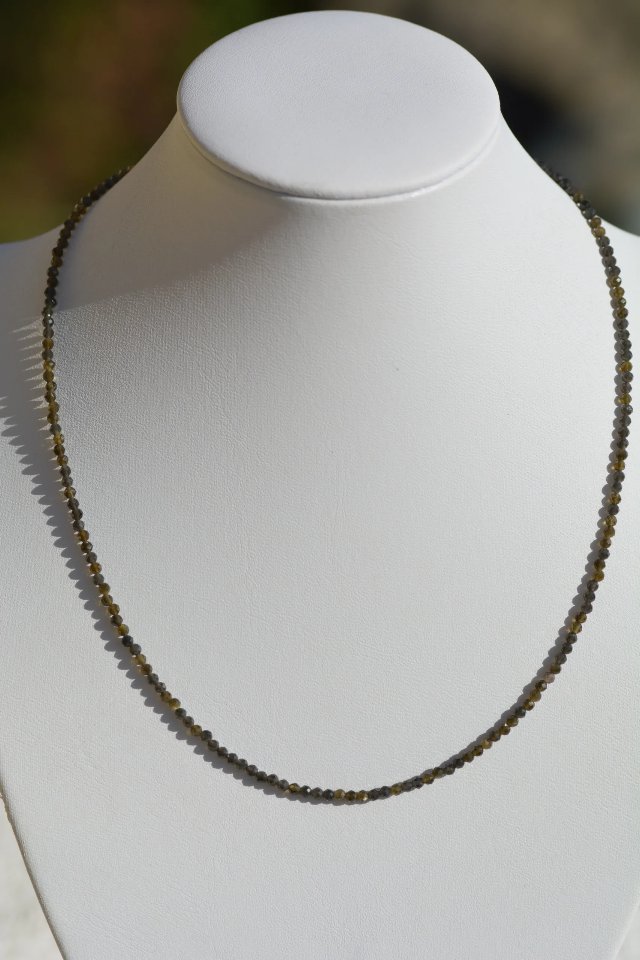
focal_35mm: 158
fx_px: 4197
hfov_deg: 8.7
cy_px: 480
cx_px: 320
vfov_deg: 13.0
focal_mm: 105
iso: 400
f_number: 5.6
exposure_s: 1/4000
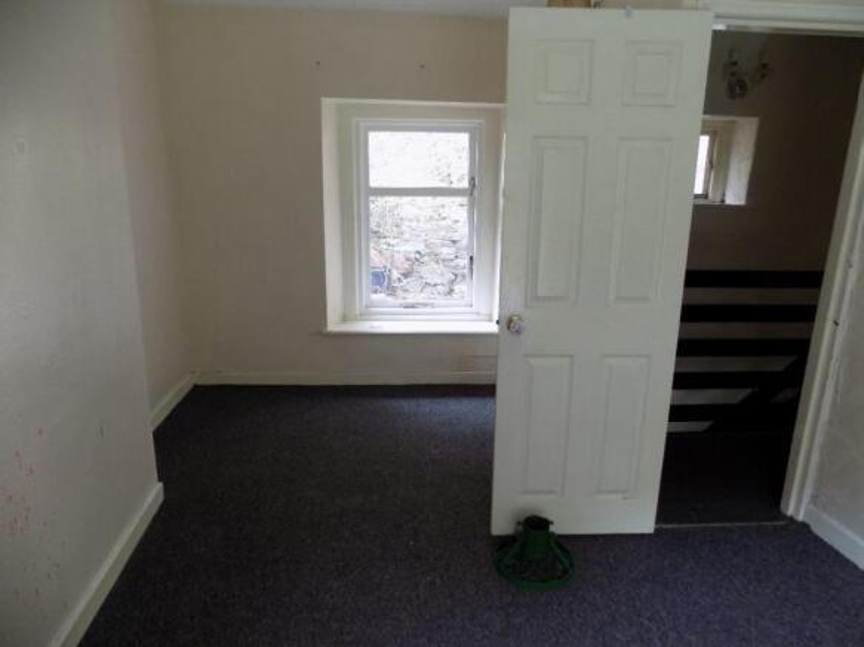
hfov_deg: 73.9
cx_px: 432
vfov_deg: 58.9
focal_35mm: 23
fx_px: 574
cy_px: 324
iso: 250
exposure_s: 1/30
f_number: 3.1
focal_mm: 4
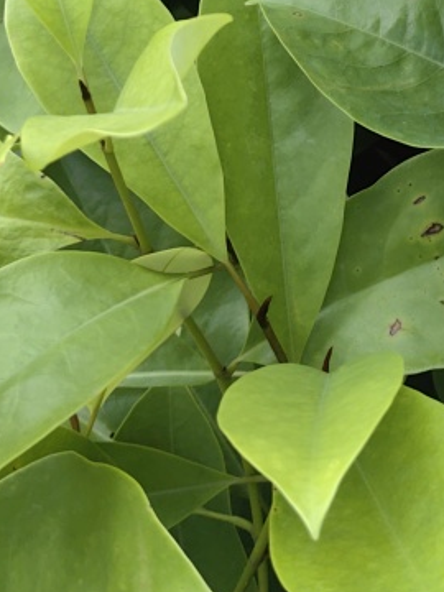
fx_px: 1368
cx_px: 534
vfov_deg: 21.3
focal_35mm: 80
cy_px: -246
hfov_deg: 17.6
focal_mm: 5.75
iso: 50
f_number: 2
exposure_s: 1/405
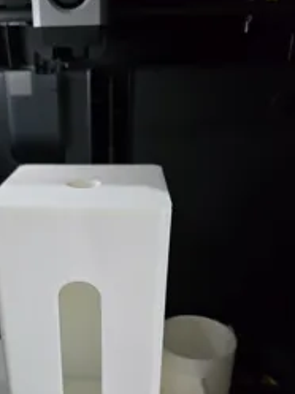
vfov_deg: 48.7
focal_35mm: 37
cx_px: 79
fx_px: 422
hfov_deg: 37.8
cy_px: 283
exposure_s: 1/100
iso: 1000
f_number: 1.7
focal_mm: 6.3
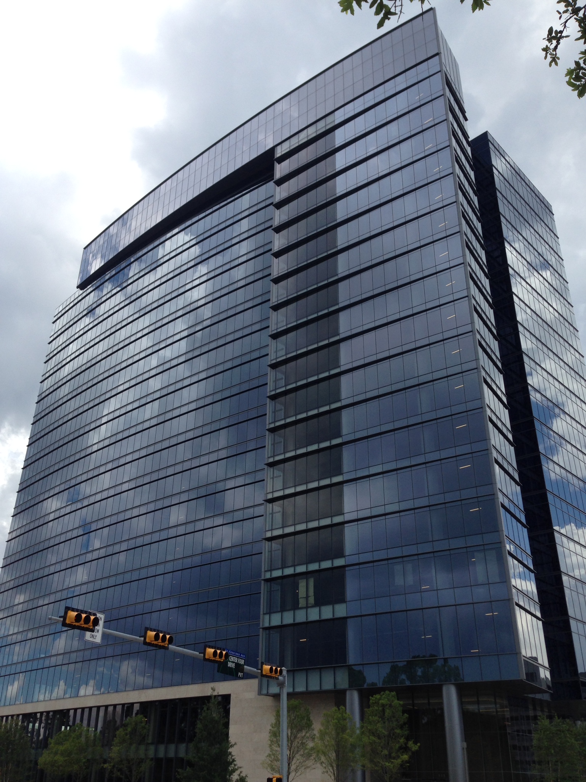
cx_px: 293
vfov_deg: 55.4
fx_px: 745
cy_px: 391
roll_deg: +0.0
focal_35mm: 33
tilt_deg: +30.7
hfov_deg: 42.9
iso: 50
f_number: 2.4
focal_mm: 4.12
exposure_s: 1/1391
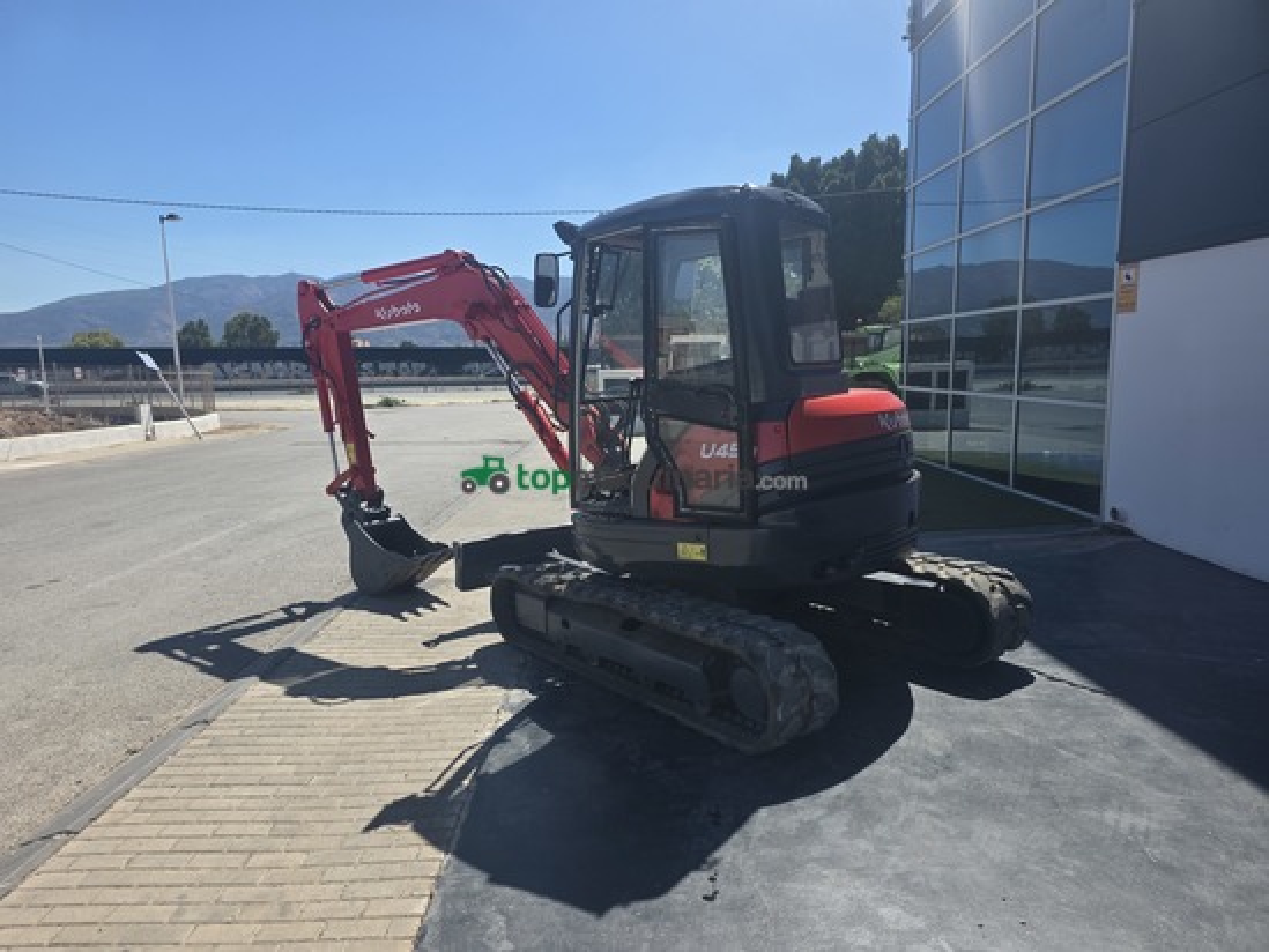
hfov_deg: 73.9
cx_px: 634
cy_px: 476
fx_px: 843
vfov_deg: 58.9
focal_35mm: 23
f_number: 1.7
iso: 80
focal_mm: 6.3
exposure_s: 1/5778
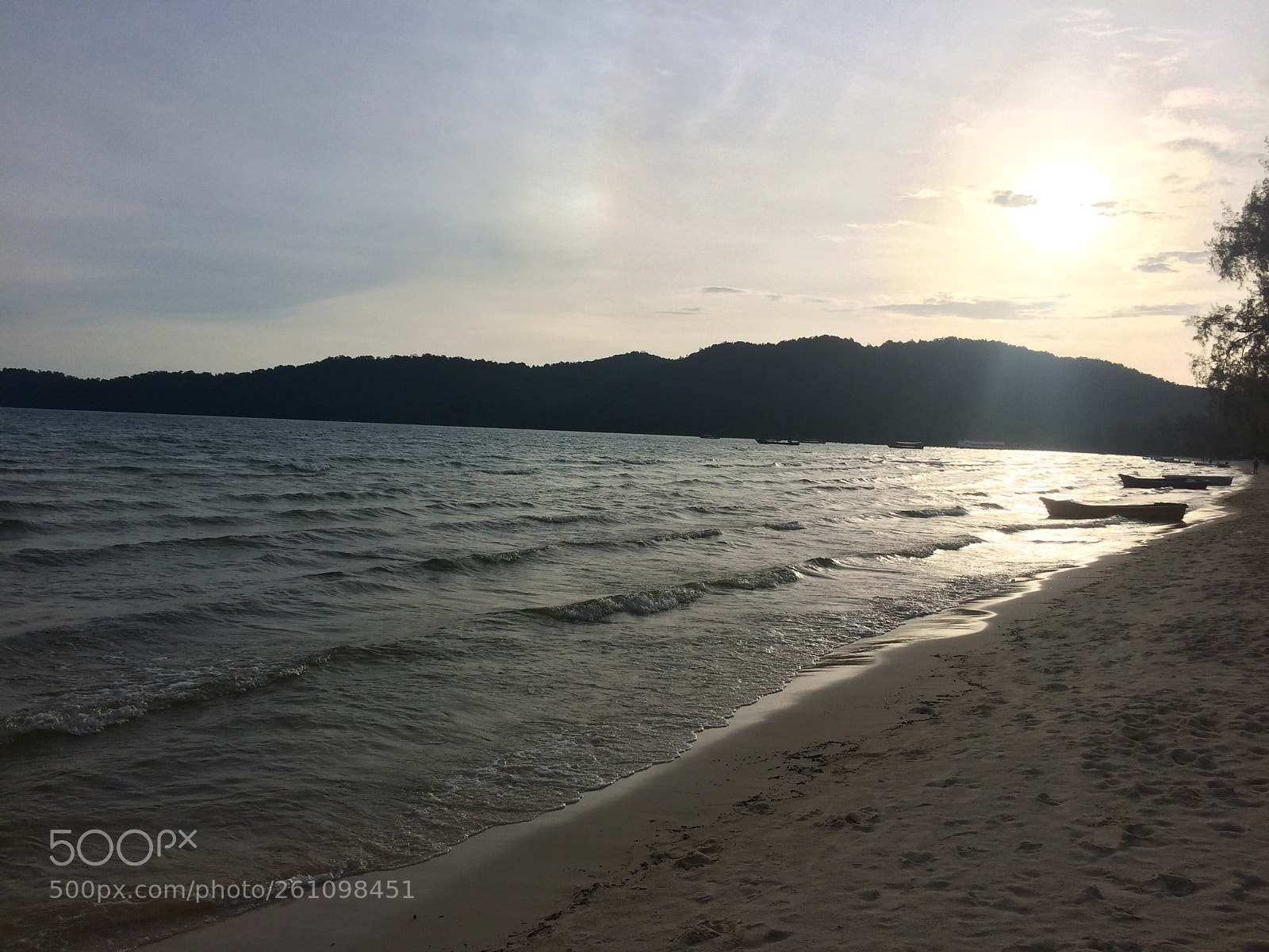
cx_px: 634
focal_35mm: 29
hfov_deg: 61.7
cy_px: 476
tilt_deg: -2.6
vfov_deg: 48.2
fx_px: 1063
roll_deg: -2.4
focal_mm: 4.15
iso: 32
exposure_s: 1/5128
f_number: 2.2
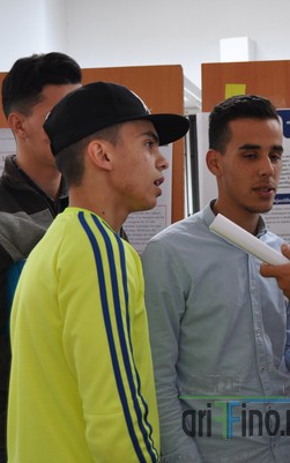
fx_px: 985
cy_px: 221
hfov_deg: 16.6
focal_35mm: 78
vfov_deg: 26.5
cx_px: 253
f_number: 5.6
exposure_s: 1/125
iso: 360
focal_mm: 32
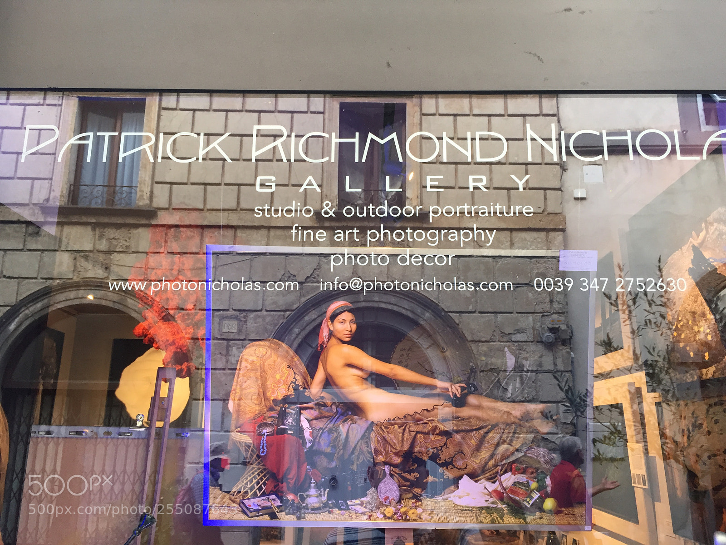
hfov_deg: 61.7
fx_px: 608
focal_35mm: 29
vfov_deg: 48.2
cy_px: 272
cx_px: 363
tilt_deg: +13.6
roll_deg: -2.5
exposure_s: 1/33
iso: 40
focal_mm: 4.15
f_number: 2.2
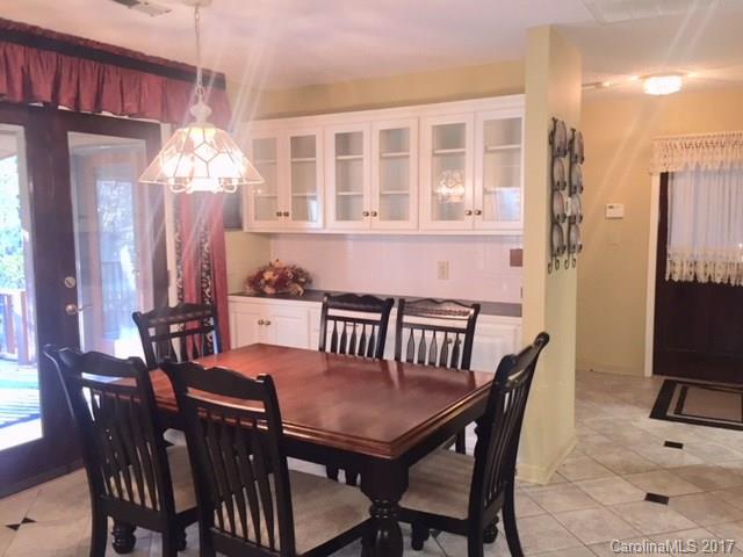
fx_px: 622
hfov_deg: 61.7
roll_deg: -0.3
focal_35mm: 29
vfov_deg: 48.2
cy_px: 278
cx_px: 372
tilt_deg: -6.6
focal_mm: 4.15
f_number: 2.2
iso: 125
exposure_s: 1/24
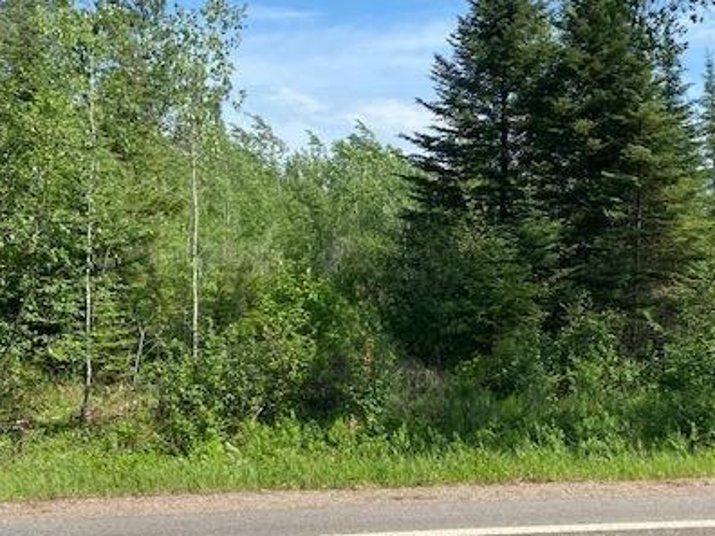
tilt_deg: +1.6
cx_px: 473
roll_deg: -1.9
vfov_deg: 34.3
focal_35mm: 42
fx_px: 868
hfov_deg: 44.2
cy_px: 256
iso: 32
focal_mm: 4.25
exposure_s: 1/1678
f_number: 1.8
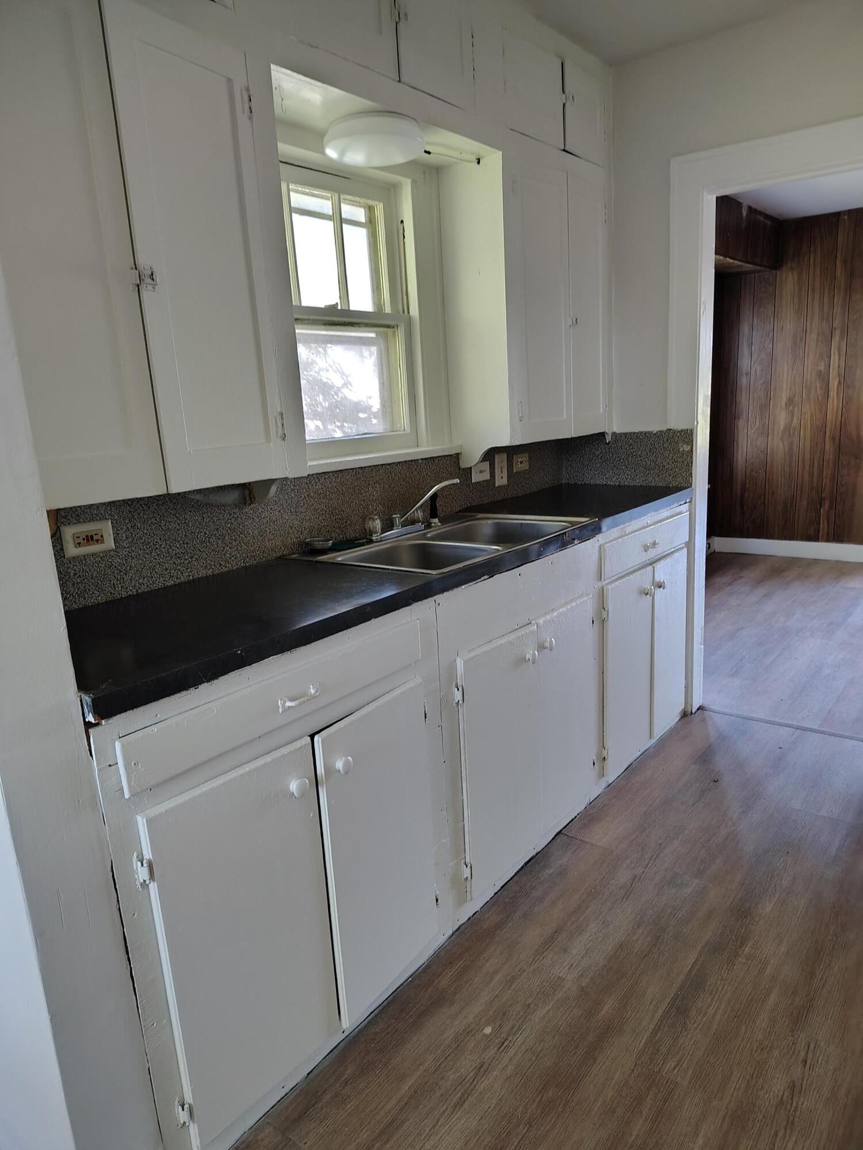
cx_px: 432
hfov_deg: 56.8
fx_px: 798
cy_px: 575
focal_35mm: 24
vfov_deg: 71.6
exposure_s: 1/69.9
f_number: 1.8
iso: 960
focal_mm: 5.56
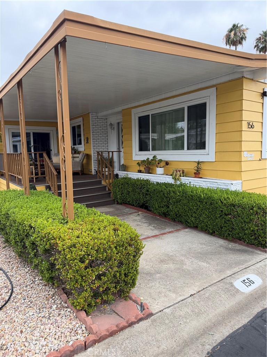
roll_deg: +1.3
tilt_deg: -4.5
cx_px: 134
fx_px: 247
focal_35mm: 24
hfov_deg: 56.8
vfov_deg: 71.6
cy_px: 178
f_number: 1.78
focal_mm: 6.76
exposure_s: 1/943
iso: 100
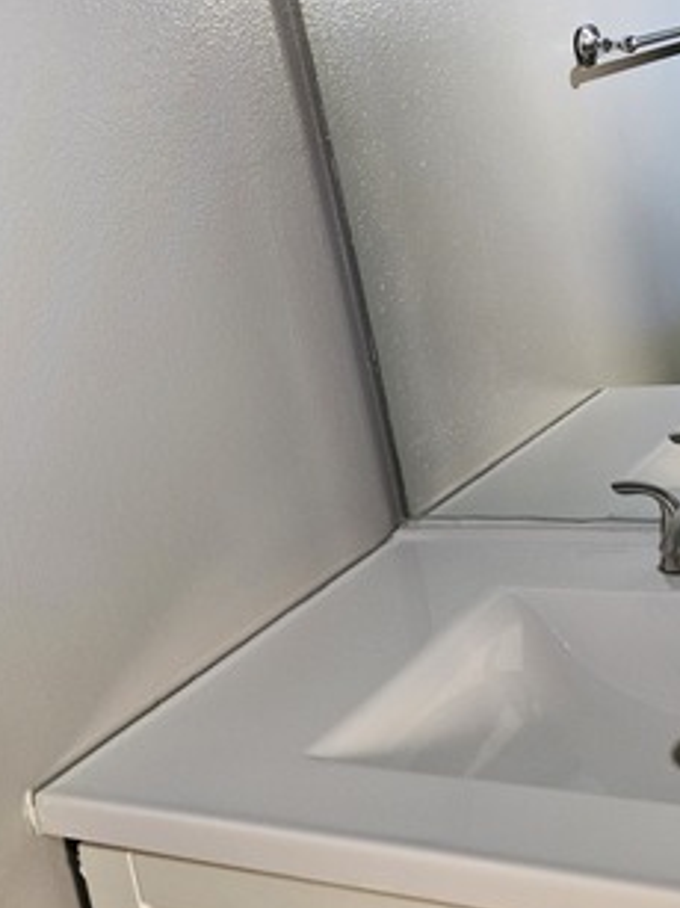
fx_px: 1311
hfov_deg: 28.3
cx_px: 577
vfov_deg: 37.4
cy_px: 247
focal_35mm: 50
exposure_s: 1/60
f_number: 1.8
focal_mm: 5.4
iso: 640
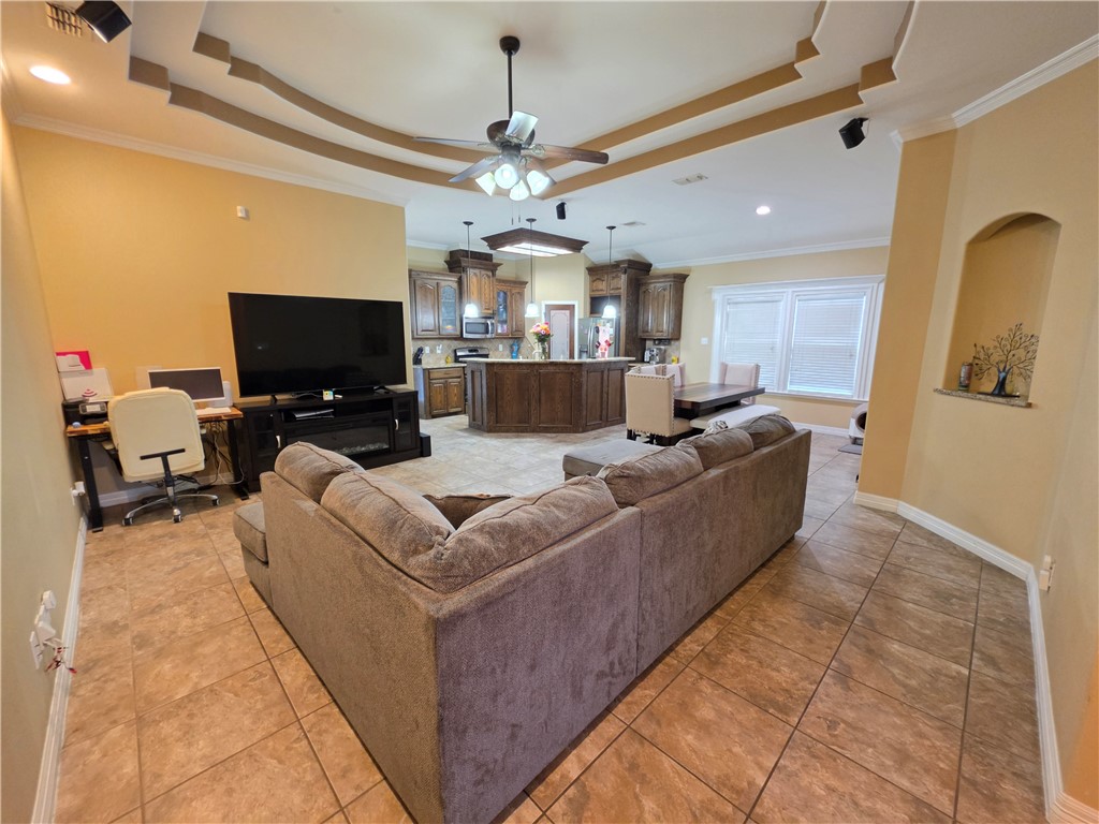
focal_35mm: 13
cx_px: 550
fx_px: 413
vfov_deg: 89.9
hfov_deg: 106.2
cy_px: 412
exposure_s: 1/60
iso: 400
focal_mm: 2.2
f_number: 1.9
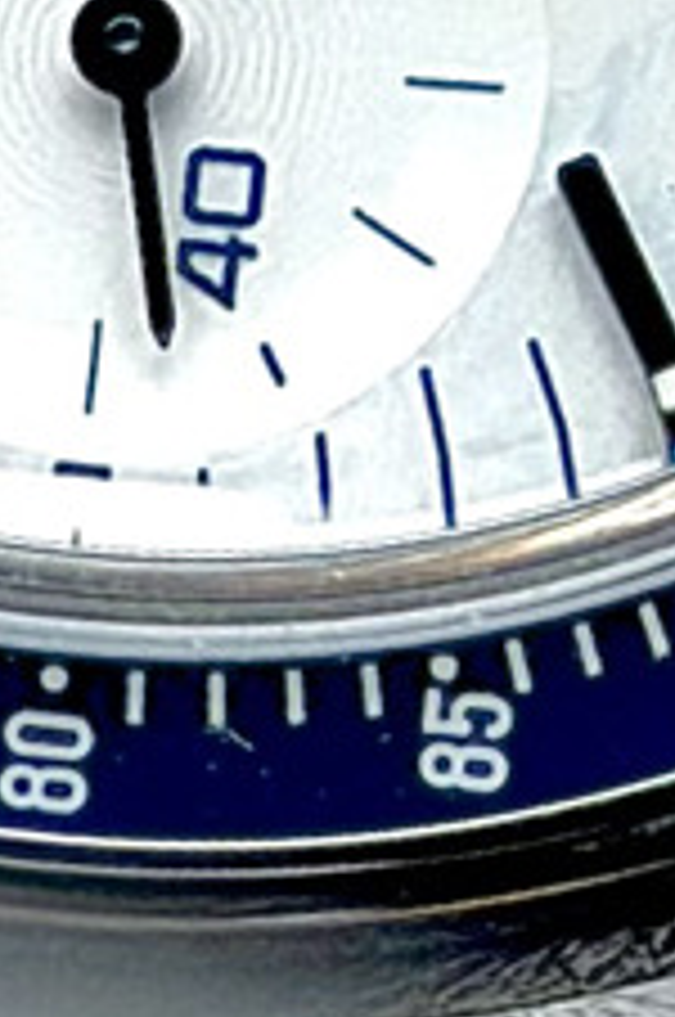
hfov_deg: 4.1
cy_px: 490
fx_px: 9366
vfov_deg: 6.2
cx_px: 133
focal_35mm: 332
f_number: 1.78
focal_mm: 6.76
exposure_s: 1/339
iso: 80
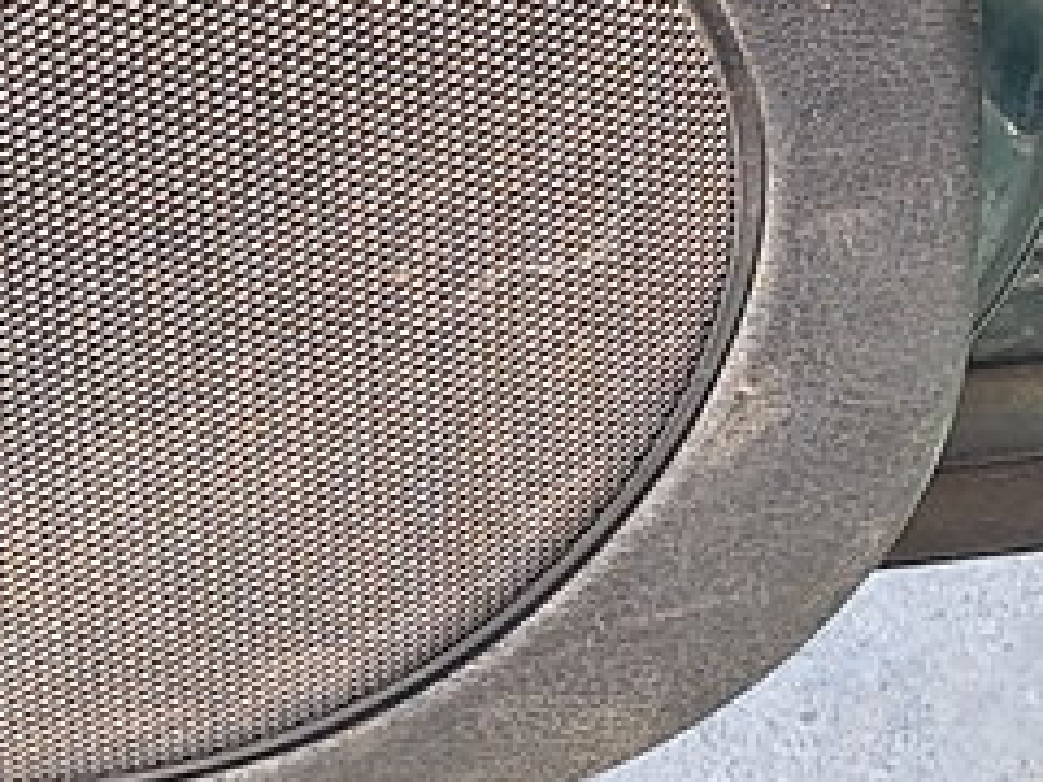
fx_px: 4821
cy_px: -1638
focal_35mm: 160
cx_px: 630
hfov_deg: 12.3
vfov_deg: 7.9
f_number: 1.8
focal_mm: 5.23
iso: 50
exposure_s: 1/186
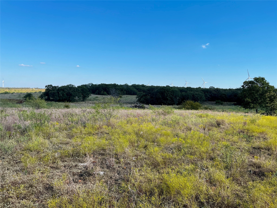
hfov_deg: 67.3
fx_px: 208
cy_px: 104
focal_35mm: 26
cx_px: 138
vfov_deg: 53.1
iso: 50
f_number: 1.6
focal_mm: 5.1
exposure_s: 1/2309
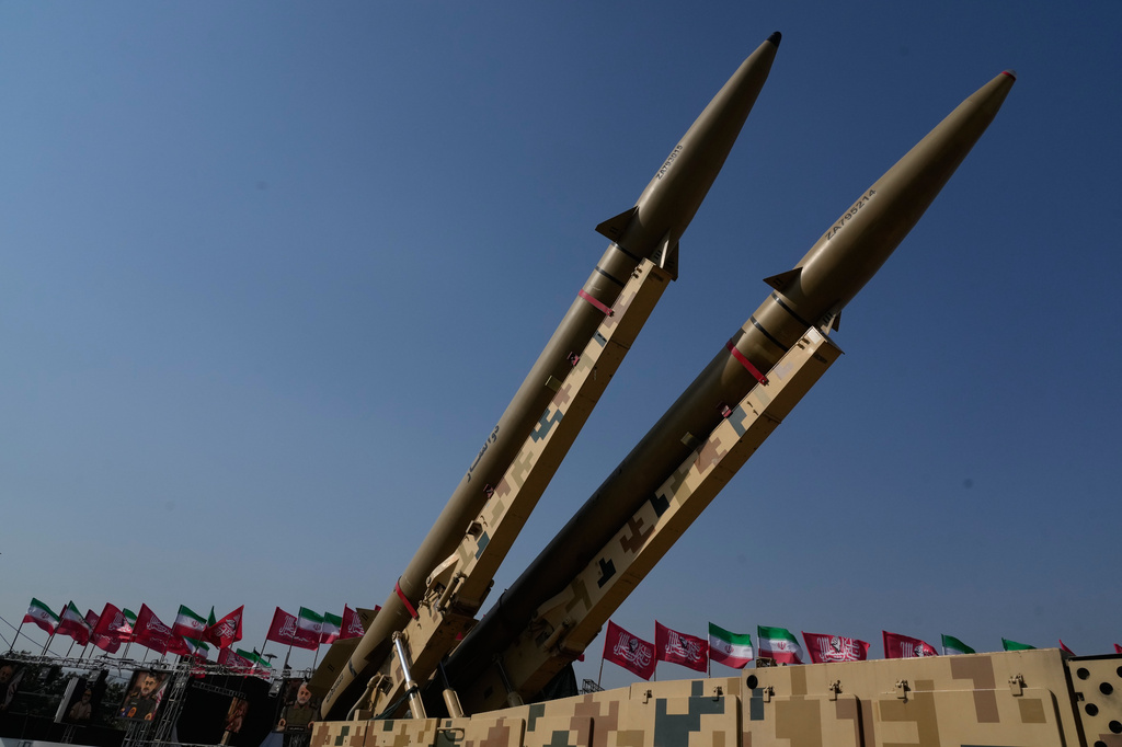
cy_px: 374
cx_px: 561
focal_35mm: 24
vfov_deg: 53.1
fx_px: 748
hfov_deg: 73.8
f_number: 11
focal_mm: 24
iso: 1000
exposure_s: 1/3200
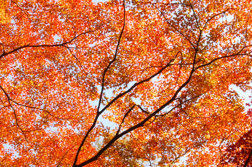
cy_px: 132
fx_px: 692
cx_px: 106
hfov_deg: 20.6
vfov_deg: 13.7
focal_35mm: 99
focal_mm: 28
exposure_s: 1/60
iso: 800
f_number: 29
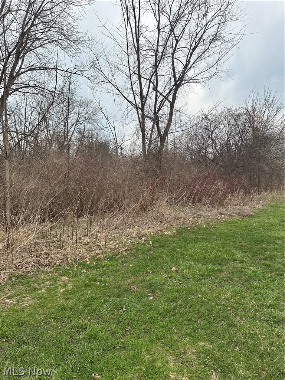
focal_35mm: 24
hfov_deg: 56.8
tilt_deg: -0.5
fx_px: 263
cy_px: 190
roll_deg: +0.6
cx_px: 142
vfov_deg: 71.6
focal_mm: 6.86
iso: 80
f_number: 1.78
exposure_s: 1/1812
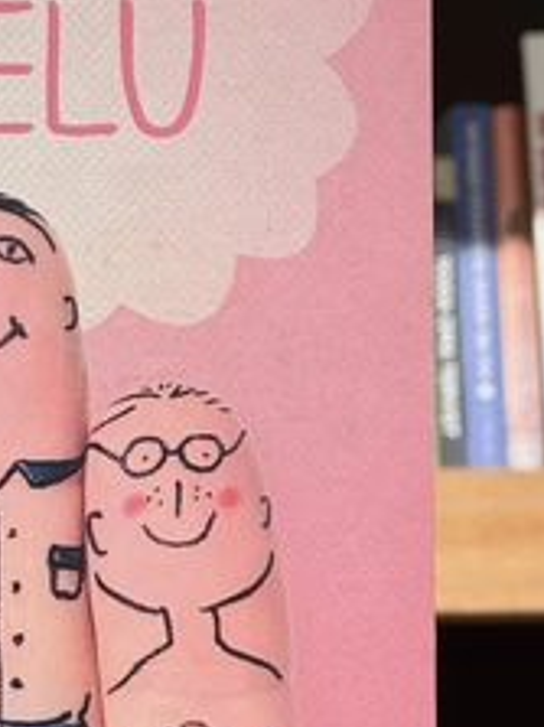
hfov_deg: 6.3
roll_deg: -0.5
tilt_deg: -0.2
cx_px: -77
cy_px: 272
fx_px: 4929
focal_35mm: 235
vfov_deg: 8.4
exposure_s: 1/76
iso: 250
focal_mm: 9
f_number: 2.8
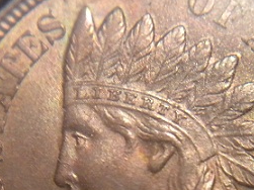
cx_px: 159
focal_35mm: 86
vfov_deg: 17.1
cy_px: 142
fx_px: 631
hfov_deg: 22.7
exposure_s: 1/20.3
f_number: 3.5
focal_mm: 7.4
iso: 400
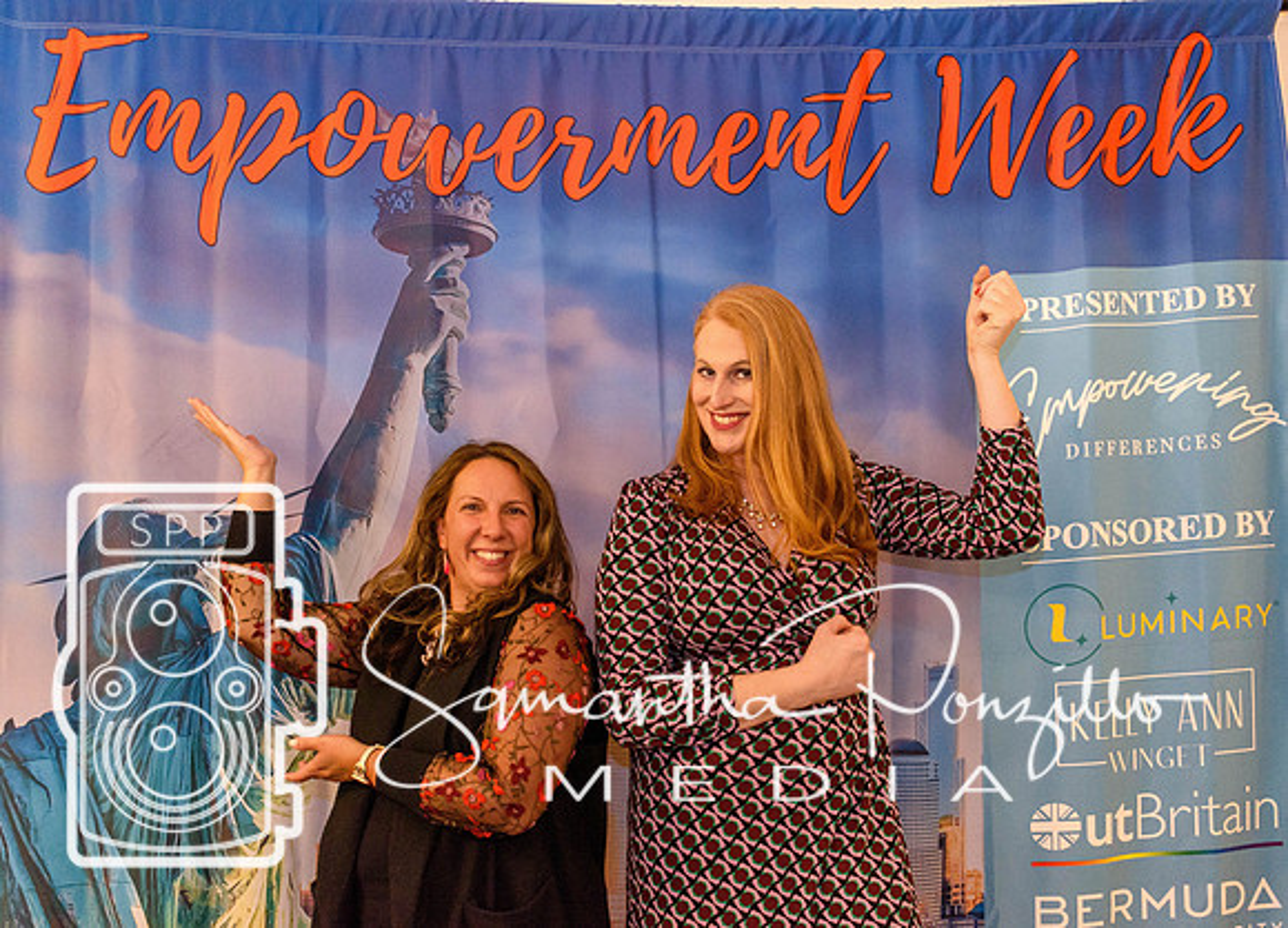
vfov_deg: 30.7
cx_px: 645
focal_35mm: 46
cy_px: 464
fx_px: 1693
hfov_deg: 41.6
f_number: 4.2
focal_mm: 29
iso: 1600
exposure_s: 1/60
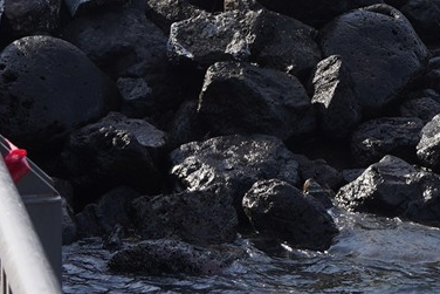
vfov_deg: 7.2
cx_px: 557
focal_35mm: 186
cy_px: -231
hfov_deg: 10.8
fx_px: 2274
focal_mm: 35
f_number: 9
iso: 100
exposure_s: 1/100
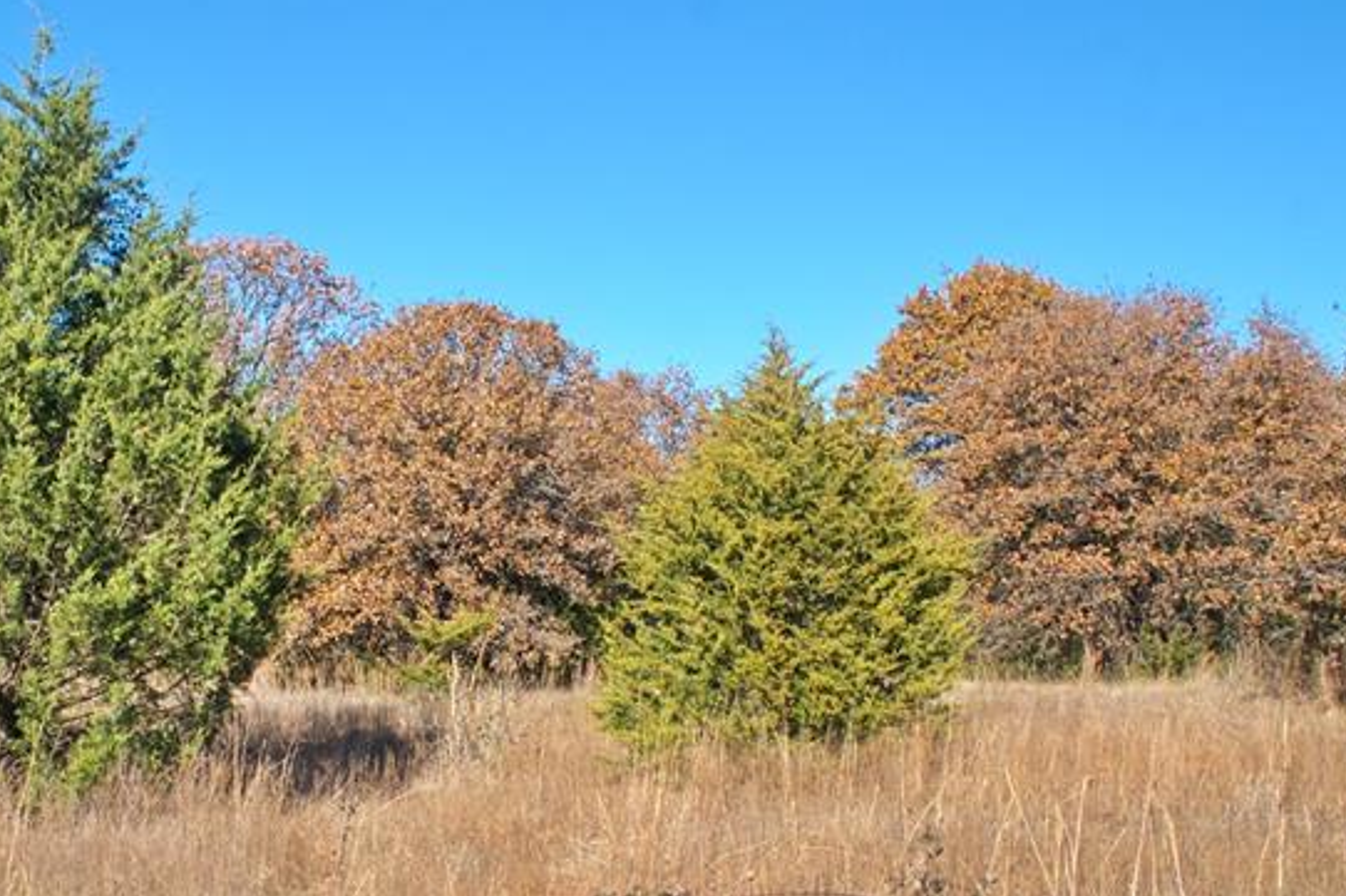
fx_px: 1906
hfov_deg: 38.2
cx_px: 386
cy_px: 715
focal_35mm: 51
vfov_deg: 26.0
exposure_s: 1/160
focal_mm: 18
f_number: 10
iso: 100
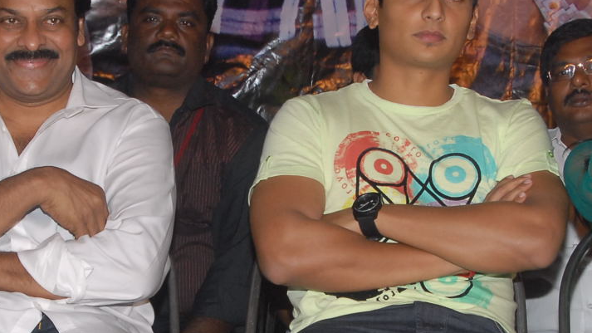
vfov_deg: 10.7
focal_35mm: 113
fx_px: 1774
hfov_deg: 18.9
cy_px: 263
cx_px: 260
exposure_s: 1/125
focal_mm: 32
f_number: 8
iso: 500
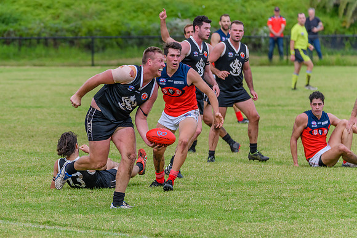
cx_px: 122
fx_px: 3789
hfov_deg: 5.4
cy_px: 165
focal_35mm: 382
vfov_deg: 3.6
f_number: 5.6
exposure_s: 1/2000
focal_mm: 250
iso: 1000
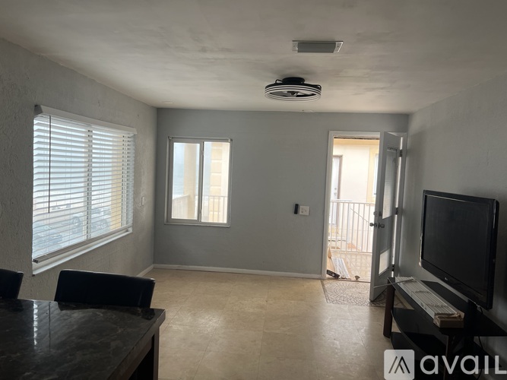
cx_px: 254
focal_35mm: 26
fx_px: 381
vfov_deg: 53.0
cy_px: 190
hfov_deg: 67.3
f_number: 1.5
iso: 40
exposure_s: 1/256
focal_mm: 5.7
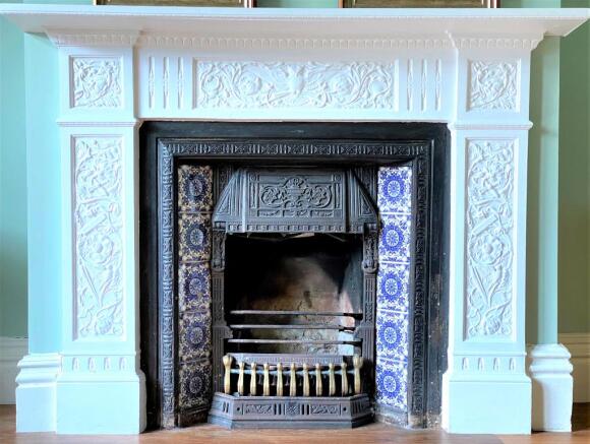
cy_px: 222
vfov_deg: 28.1
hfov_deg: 36.8
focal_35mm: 52
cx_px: 295
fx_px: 888
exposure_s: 1/122
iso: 100
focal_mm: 6
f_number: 2
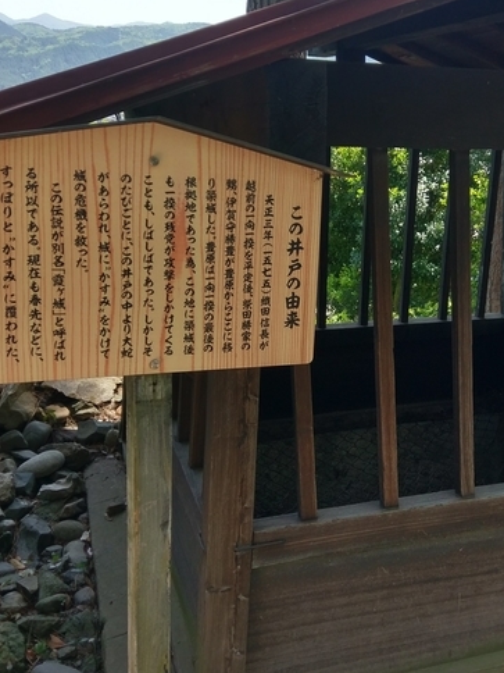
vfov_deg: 43.8
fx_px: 835
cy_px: 353
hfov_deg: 32.9
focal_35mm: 43
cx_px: 386
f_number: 1.8
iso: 100
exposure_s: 1/711
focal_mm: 4.58
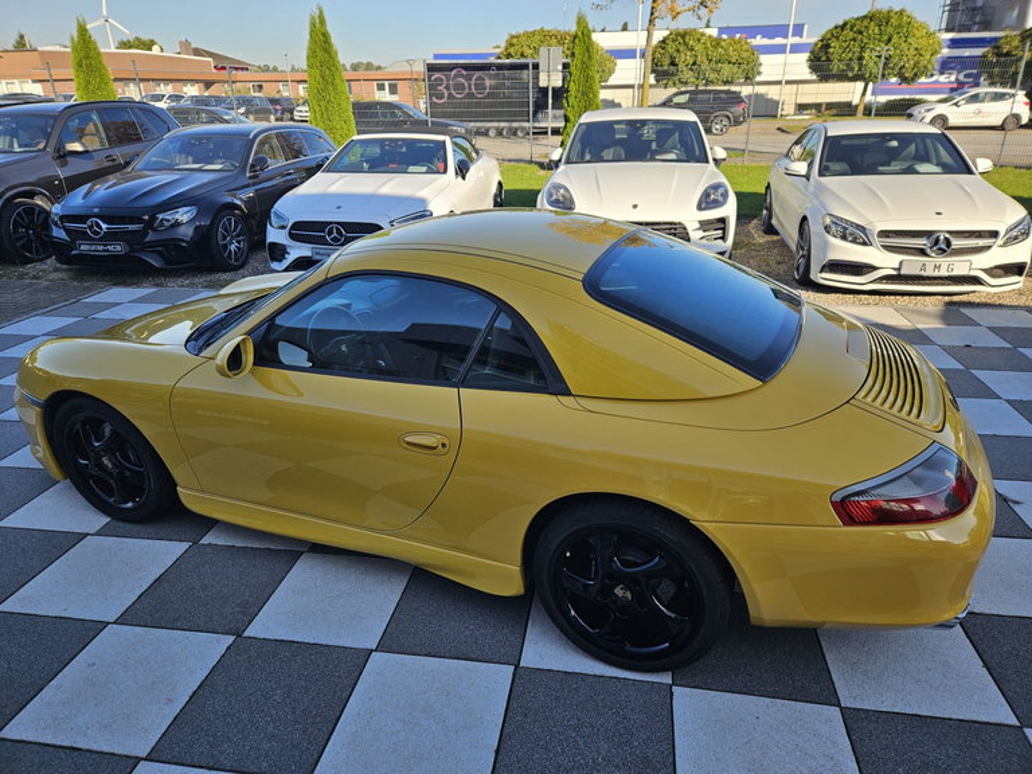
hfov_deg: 73.9
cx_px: 516
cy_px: 387
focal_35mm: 23
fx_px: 686
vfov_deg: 58.9
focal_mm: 5.4
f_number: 1.8
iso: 25
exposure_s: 1/820
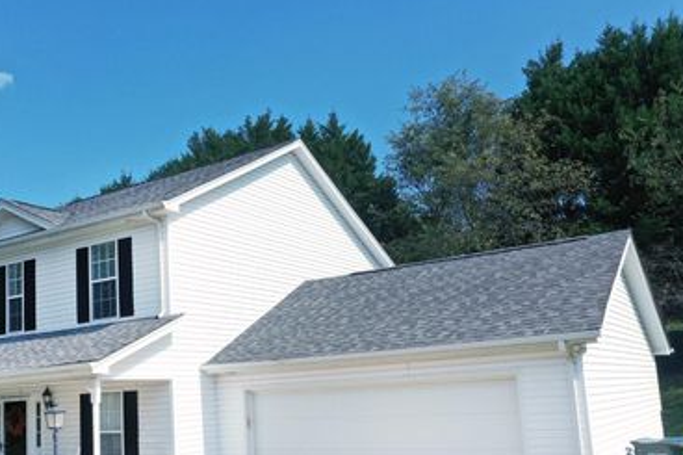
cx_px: 243
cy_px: 289
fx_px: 721
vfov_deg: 34.8
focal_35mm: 38
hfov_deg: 50.0
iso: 100
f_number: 7.1
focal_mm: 10.26
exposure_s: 1/200
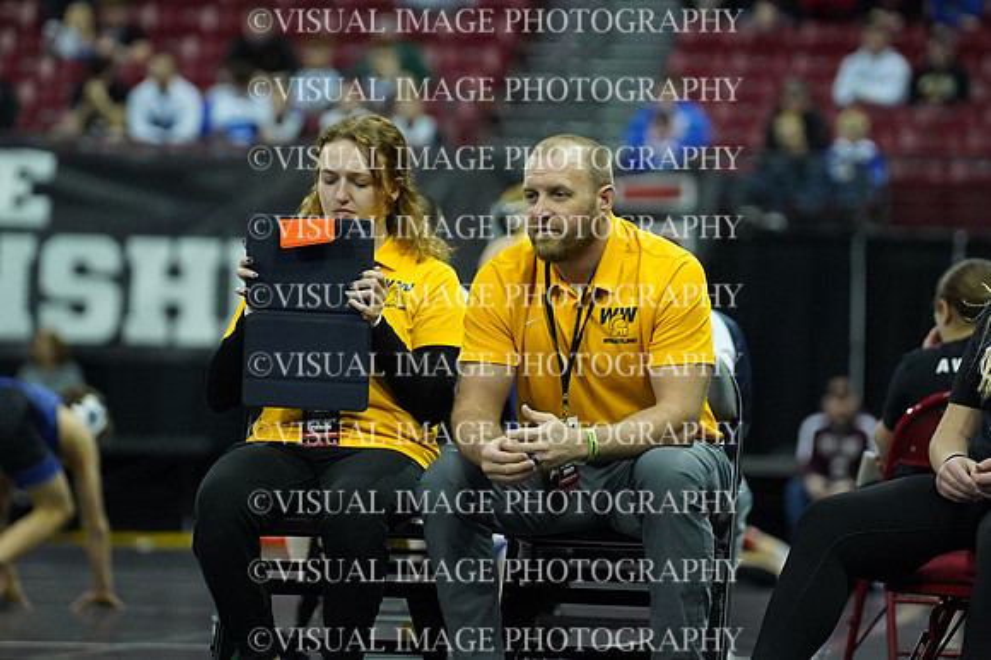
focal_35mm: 225
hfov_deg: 9.2
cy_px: 330
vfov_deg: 6.1
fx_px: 6190
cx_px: 496
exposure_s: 1/1250
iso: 6400
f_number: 2.8
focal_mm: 150
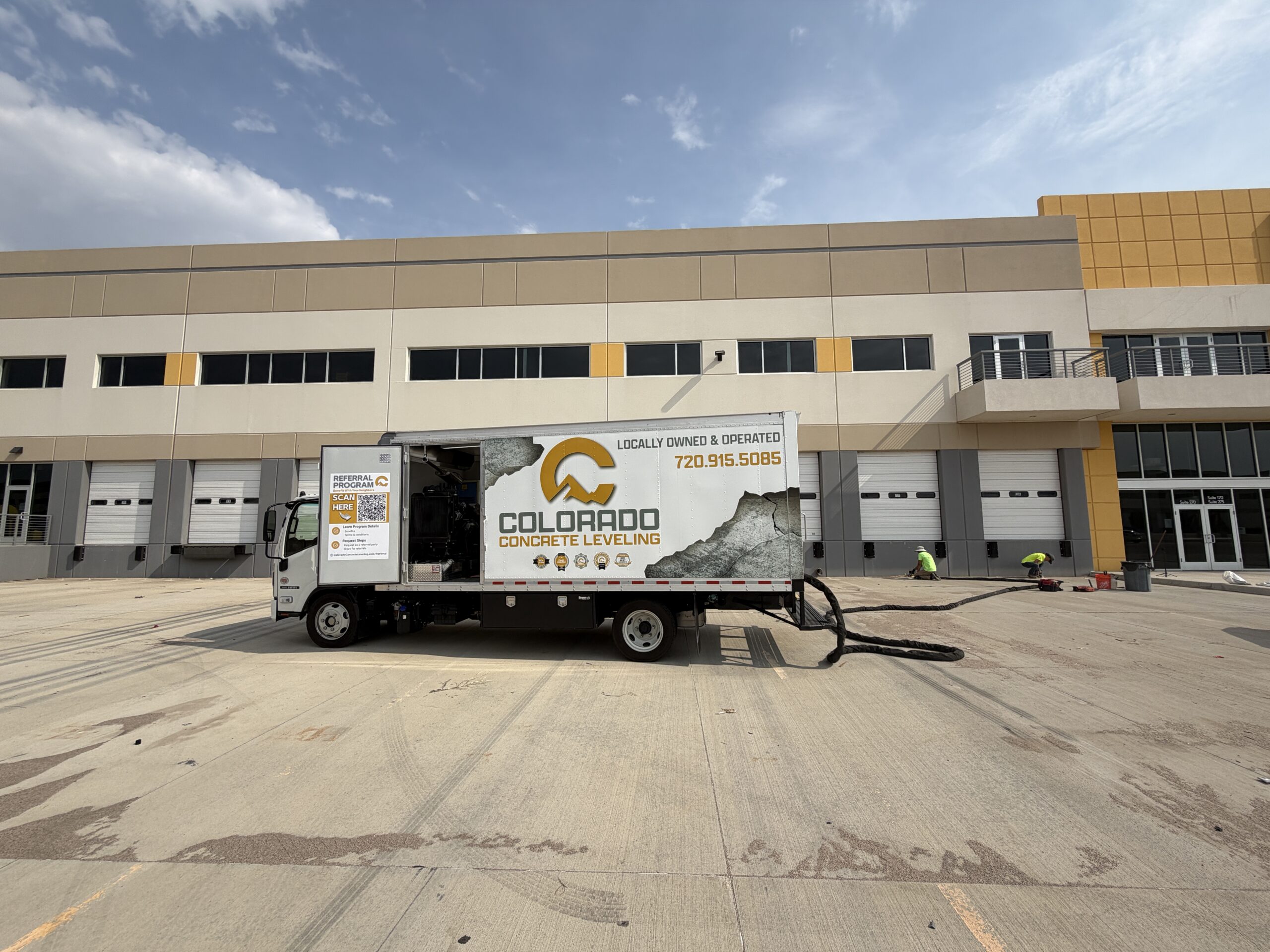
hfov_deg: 102.1
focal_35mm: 14
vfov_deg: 85.7
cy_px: 476
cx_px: 635
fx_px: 514
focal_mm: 2.22
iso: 20
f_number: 2.2
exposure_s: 1/1534
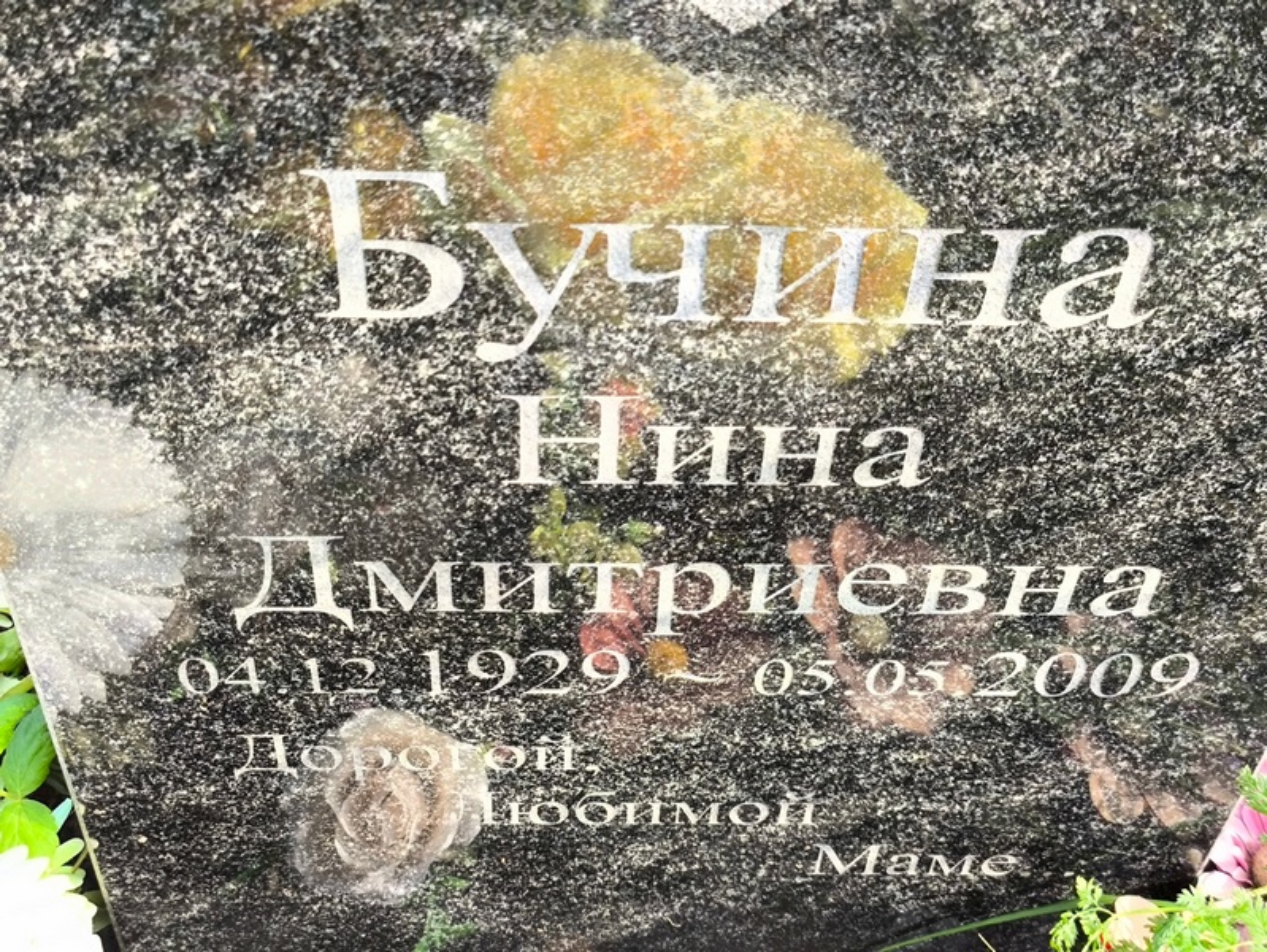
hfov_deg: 38.2
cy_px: 476
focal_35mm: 50
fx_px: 1831
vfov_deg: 29.1
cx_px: 634
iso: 50
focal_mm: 4.71
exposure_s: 1/138
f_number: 1.7
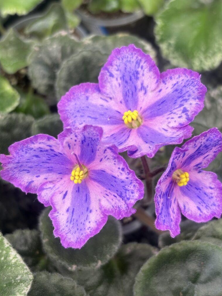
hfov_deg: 27.5
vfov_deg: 36.2
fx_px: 453
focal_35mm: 53
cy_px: 148
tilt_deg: -63.6
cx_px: 112
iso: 32
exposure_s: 1/170
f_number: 1.6
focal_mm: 5.96
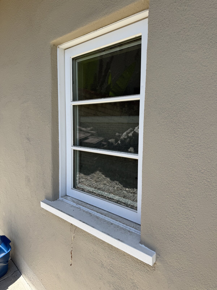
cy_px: 145
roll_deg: -1.8
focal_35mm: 24
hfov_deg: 56.8
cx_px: 108
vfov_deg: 71.6
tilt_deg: -5.6
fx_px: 201
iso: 80
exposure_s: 1/2053
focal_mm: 6.76
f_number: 1.78
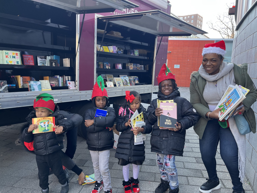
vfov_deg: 53.1
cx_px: 128
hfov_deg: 67.3
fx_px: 193
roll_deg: -1.7
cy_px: 96
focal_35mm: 26
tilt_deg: -8.7
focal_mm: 5.1
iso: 64
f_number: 1.6
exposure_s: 1/122
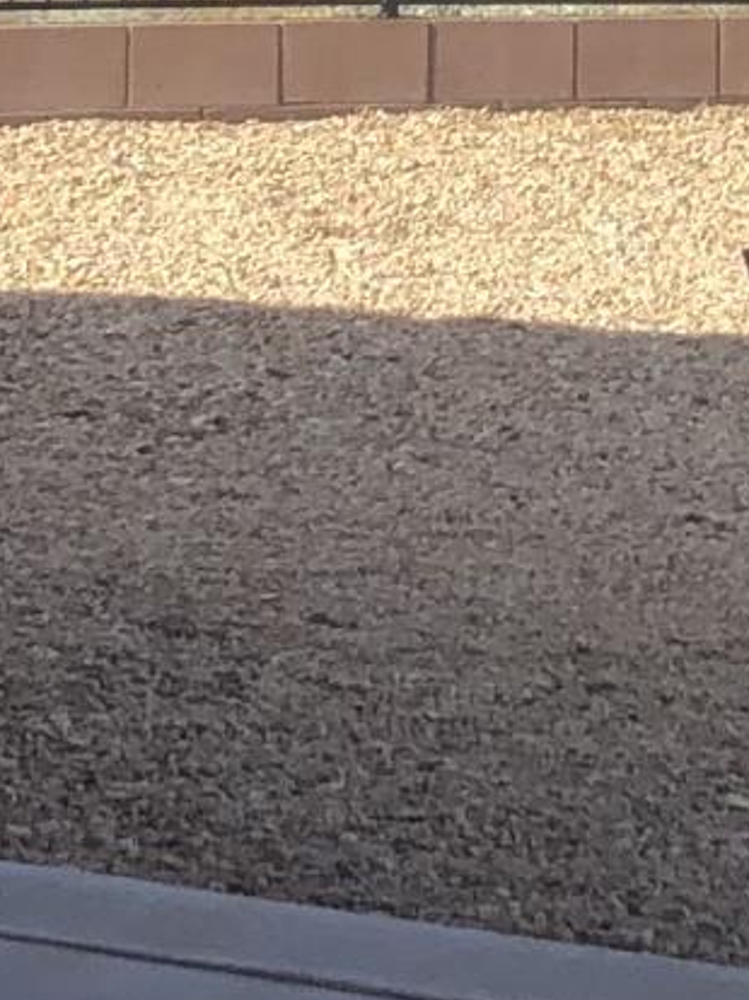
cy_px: -657
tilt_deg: +0.6
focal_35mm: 203
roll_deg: -1.9
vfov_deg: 9.4
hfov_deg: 7.3
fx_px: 5863
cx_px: 251
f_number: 1.8
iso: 20
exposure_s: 1/1230
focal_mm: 3.99
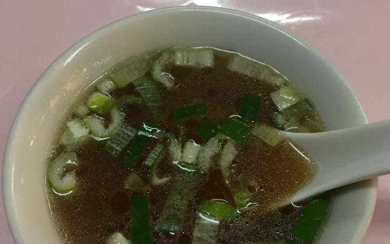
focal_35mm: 42
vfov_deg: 30.2
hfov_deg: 47.2
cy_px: 169
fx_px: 446
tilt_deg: -65.1
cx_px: 195
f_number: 2.2
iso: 32
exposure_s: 1/30
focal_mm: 4.15
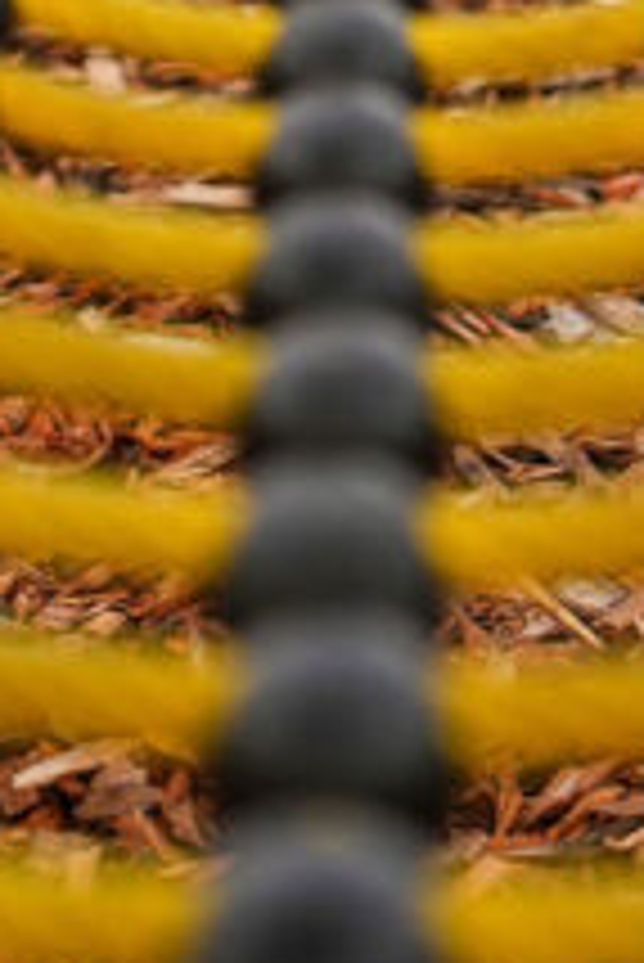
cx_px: 259
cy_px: -1098
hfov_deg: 4.5
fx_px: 8197
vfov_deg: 6.5
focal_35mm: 306
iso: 250
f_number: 3.2
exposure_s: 1/250
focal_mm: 64
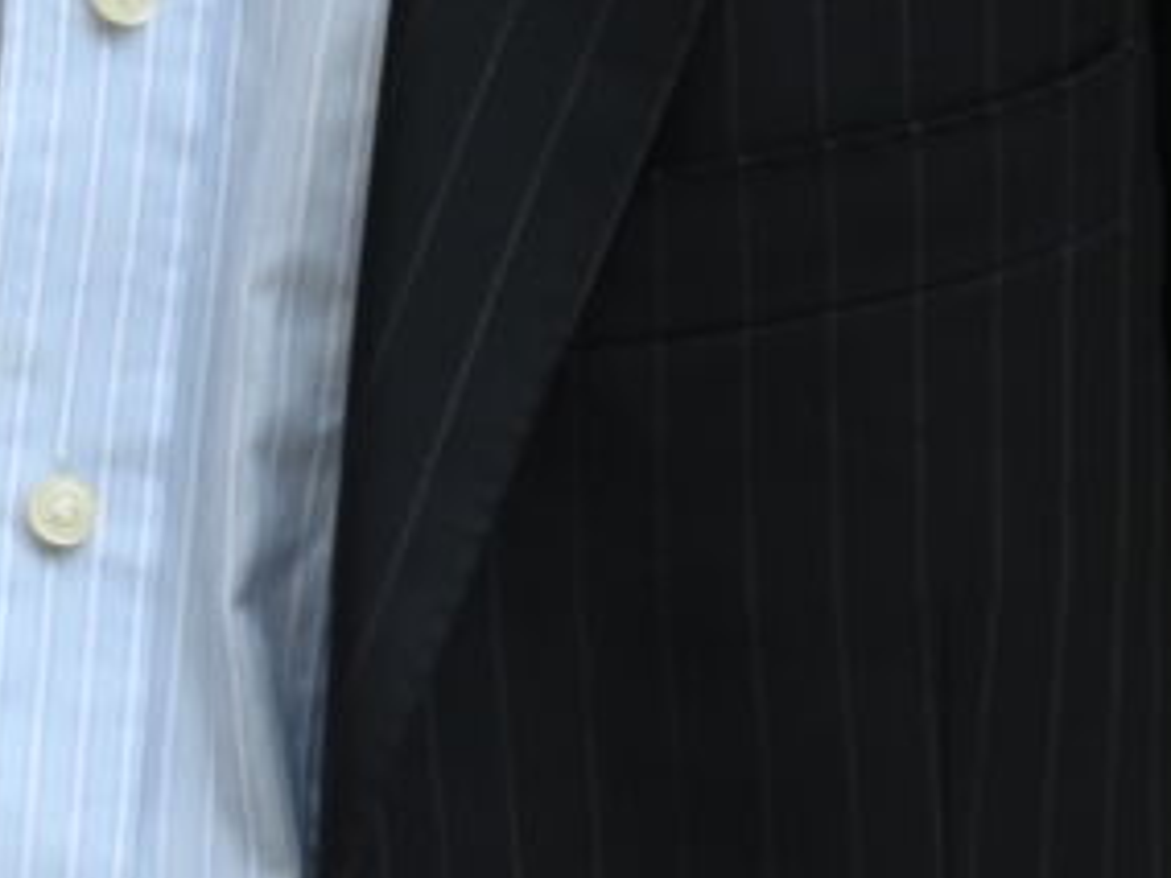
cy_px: -1061
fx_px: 16001
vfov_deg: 3.1
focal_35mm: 473
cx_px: -1109
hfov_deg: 4.1
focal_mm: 70
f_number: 3.5
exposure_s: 1/160
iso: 100
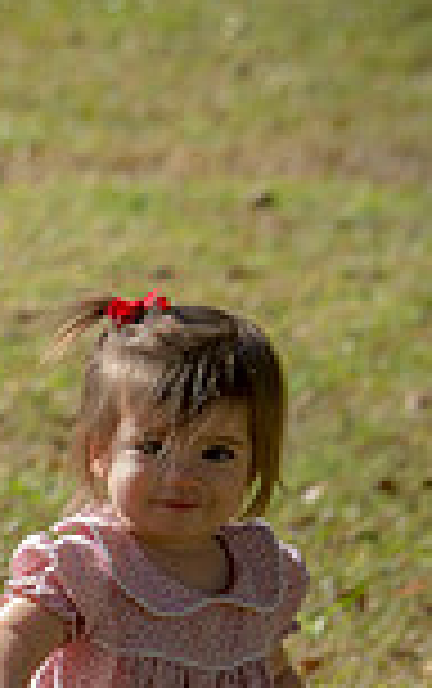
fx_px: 9787
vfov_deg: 4.0
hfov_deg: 2.5
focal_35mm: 521
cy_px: 737
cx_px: -562
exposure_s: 1/640
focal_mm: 135
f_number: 6.3
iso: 320
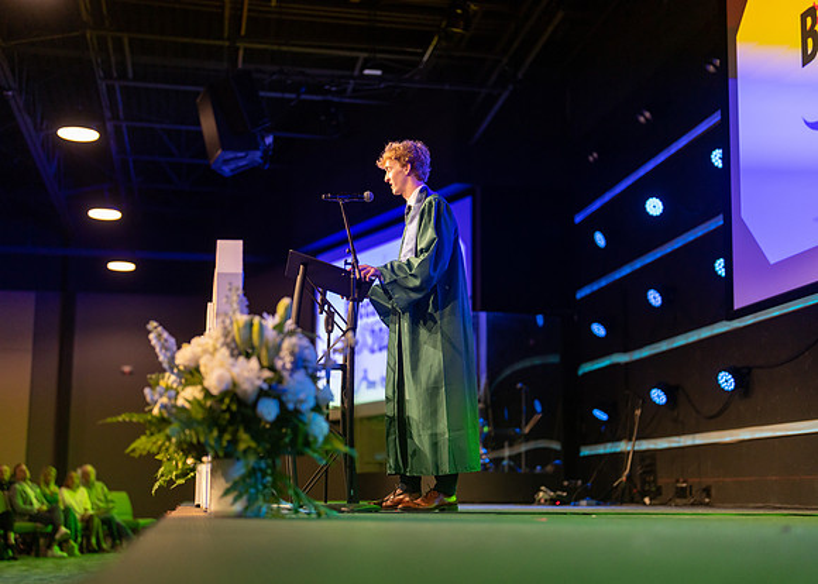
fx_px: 1233
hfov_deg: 36.7
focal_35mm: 53
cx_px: 409
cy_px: 292
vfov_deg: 26.6
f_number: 1.2
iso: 1000
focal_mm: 50
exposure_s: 1/640
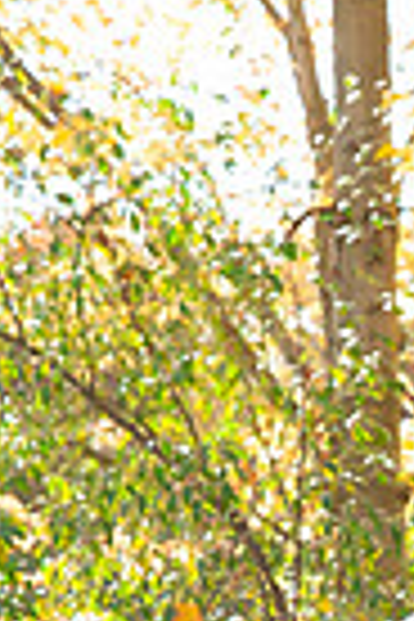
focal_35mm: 228
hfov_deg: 6.0
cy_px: 747
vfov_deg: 8.9
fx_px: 3933
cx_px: 583
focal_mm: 70
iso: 400
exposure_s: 1/160
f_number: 9
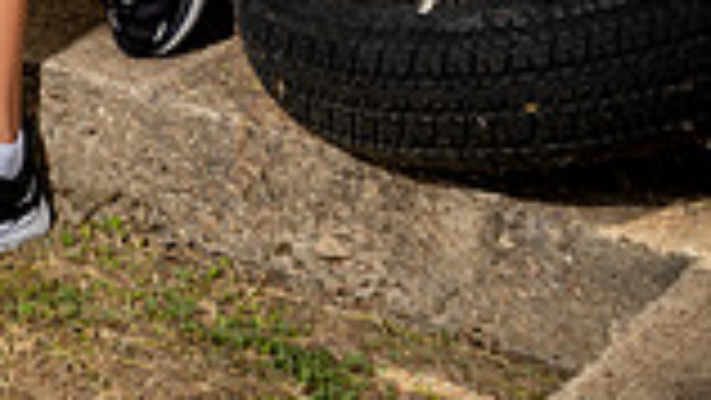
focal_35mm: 161
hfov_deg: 13.2
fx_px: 3036
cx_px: 40
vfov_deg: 7.1
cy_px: -517
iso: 100
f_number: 5.6
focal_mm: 54
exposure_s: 1/250
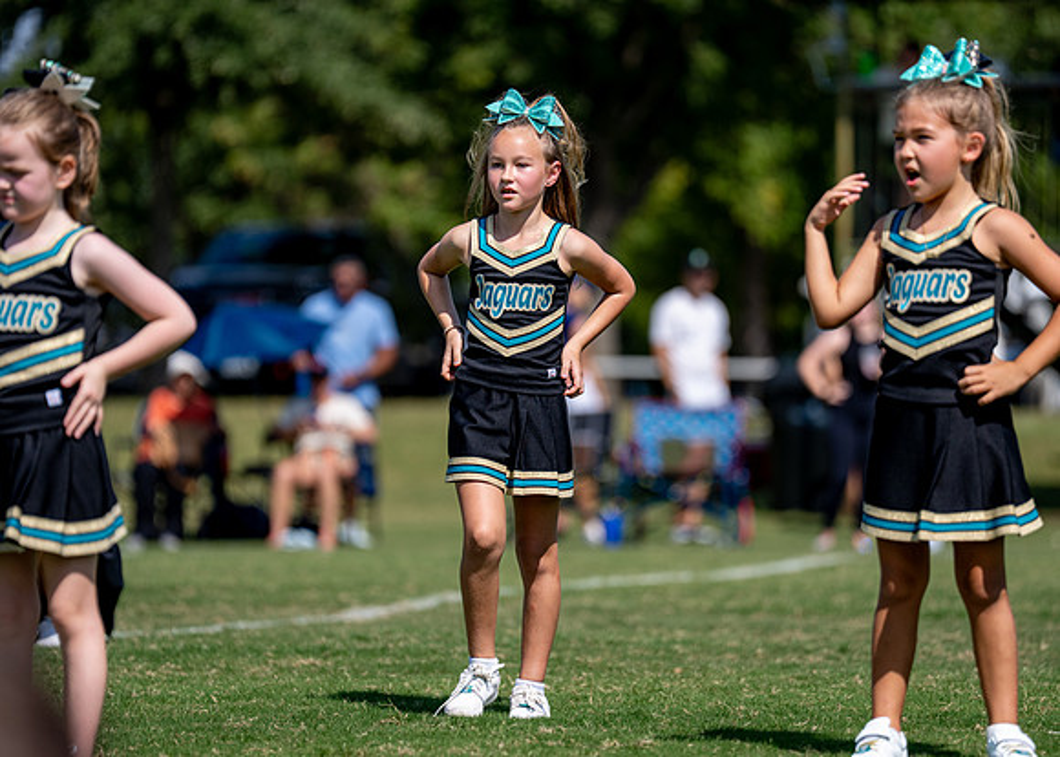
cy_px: 383
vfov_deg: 6.3
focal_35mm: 230
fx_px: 6917
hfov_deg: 8.8
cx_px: 559
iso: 100
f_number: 2.8
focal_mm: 200
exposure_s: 1/3200
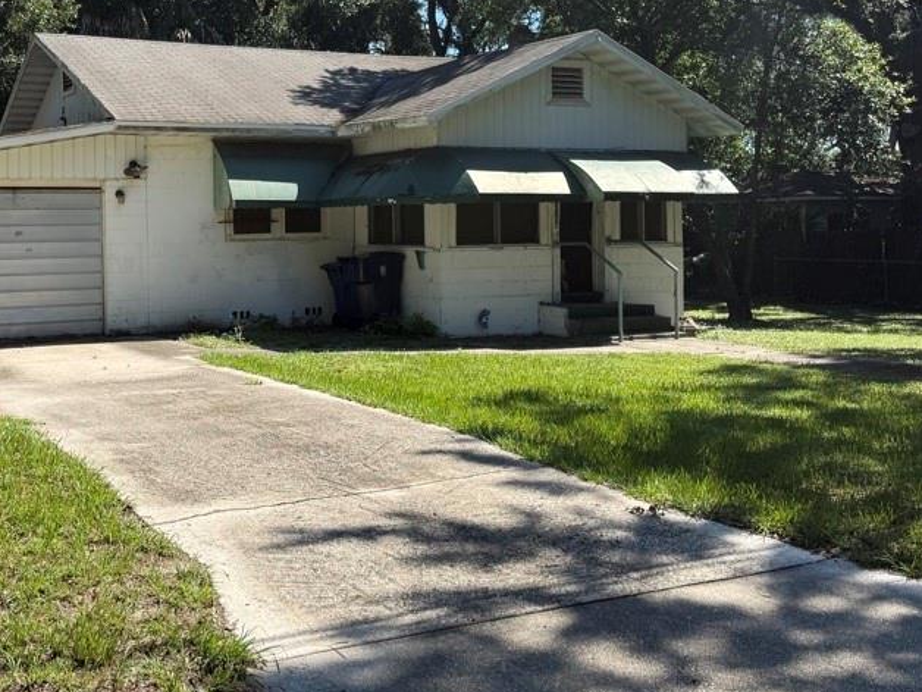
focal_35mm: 43
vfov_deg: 33.3
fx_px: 1145
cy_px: 239
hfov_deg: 43.0
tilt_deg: -1.0
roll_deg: +0.8
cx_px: 284
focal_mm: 6.76
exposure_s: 1/2445
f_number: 1.78
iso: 80
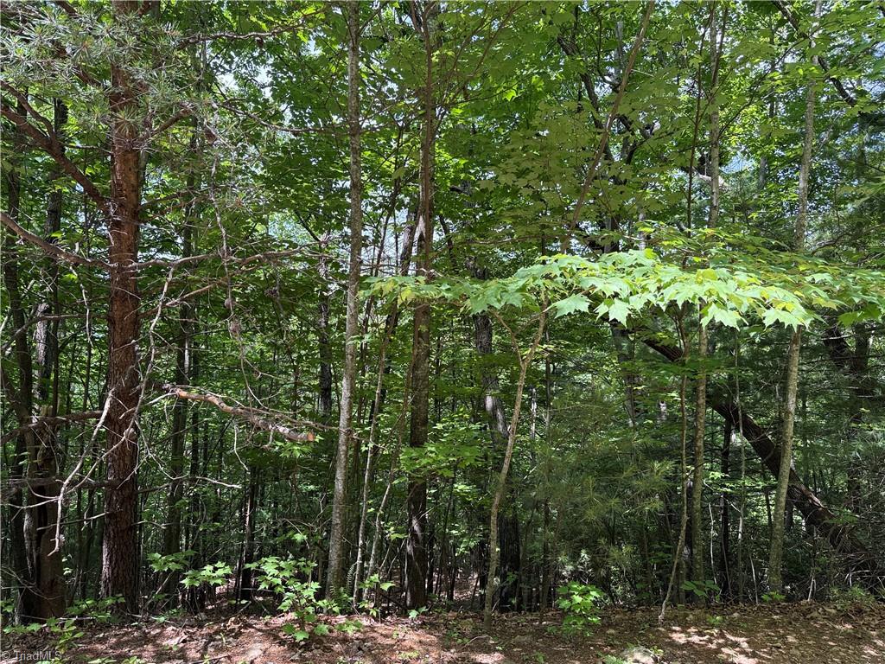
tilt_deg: -0.6
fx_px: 614
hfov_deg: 71.6
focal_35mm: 24
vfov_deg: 56.8
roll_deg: -2.4
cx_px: 442
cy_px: 332
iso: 100
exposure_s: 1/351
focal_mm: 6.76
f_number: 1.78
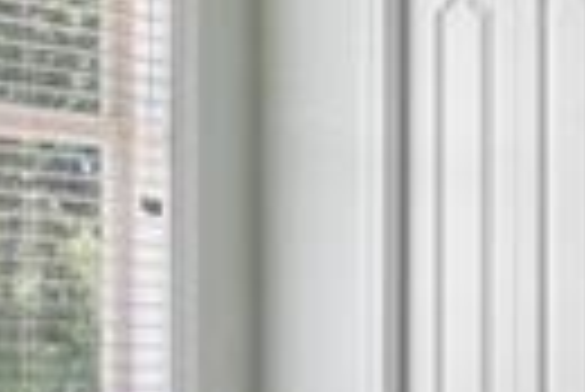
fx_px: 2050
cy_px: 410
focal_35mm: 126
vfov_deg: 10.8
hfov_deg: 16.2
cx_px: 162
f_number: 8
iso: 400
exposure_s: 1/20
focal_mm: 16
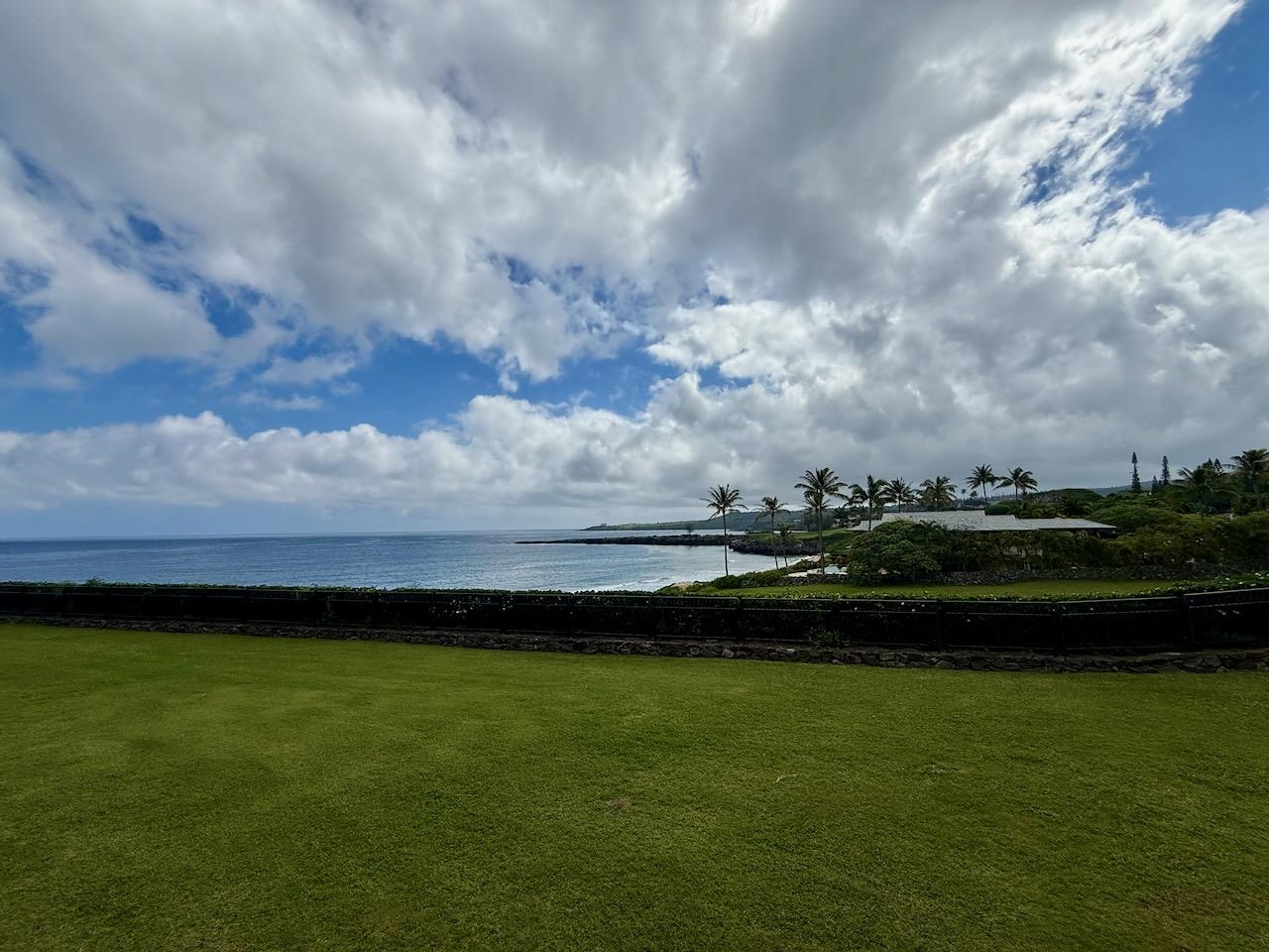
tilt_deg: +6.3
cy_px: 476
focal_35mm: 14
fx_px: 513
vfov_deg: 85.7
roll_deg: +1.2
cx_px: 634
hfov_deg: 102.1
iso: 50
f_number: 2.2
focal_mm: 2.22
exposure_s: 1/6173
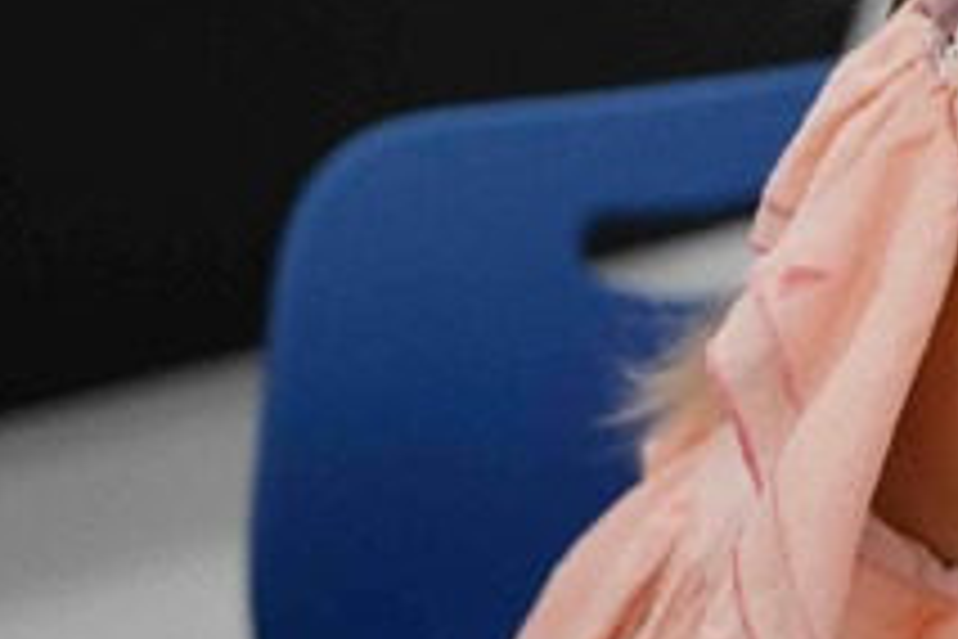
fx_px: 5375
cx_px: 1678
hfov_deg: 9.7
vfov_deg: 6.8
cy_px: 110
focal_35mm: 202
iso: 6400
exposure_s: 1/1600
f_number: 2.8
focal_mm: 42
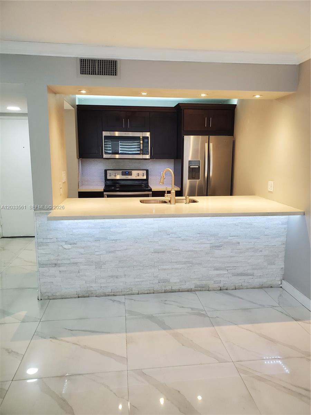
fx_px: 311
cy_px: 208
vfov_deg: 67.3
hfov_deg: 53.1
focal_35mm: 26
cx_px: 156
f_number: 2.4
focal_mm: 4.3
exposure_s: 1/60
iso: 200
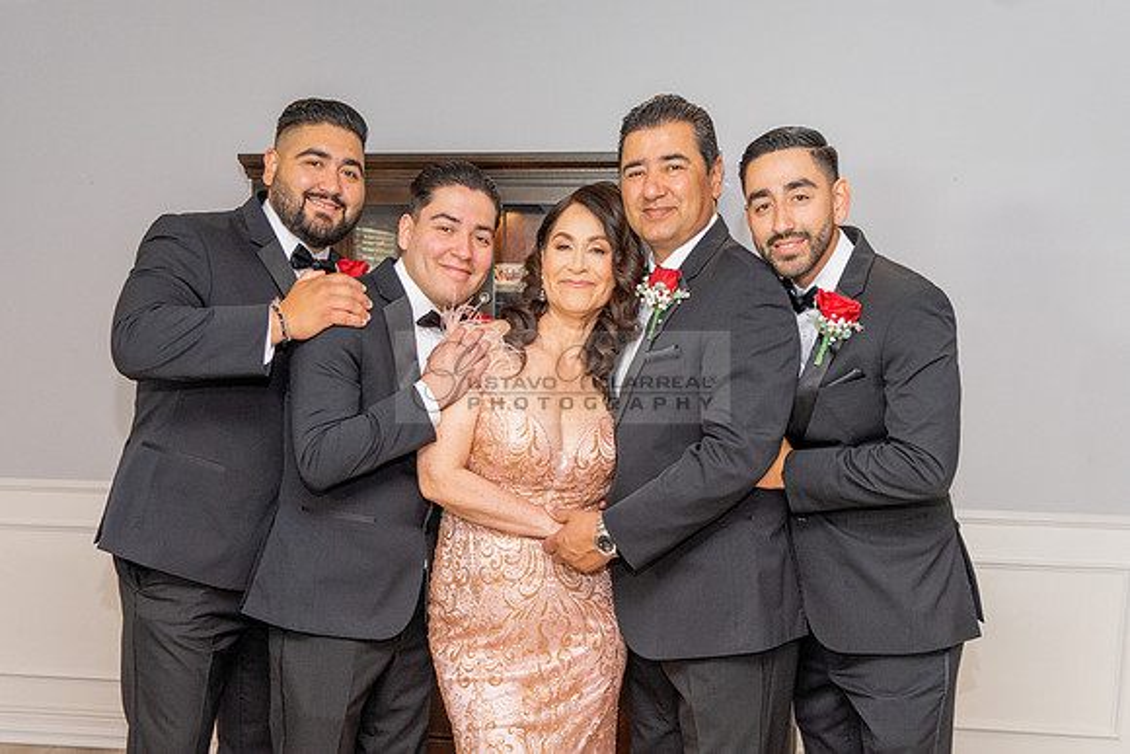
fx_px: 1334
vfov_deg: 30.8
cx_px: 530
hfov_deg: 45.9
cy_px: 598
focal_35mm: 42
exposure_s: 1/160
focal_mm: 24
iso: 640
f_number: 4
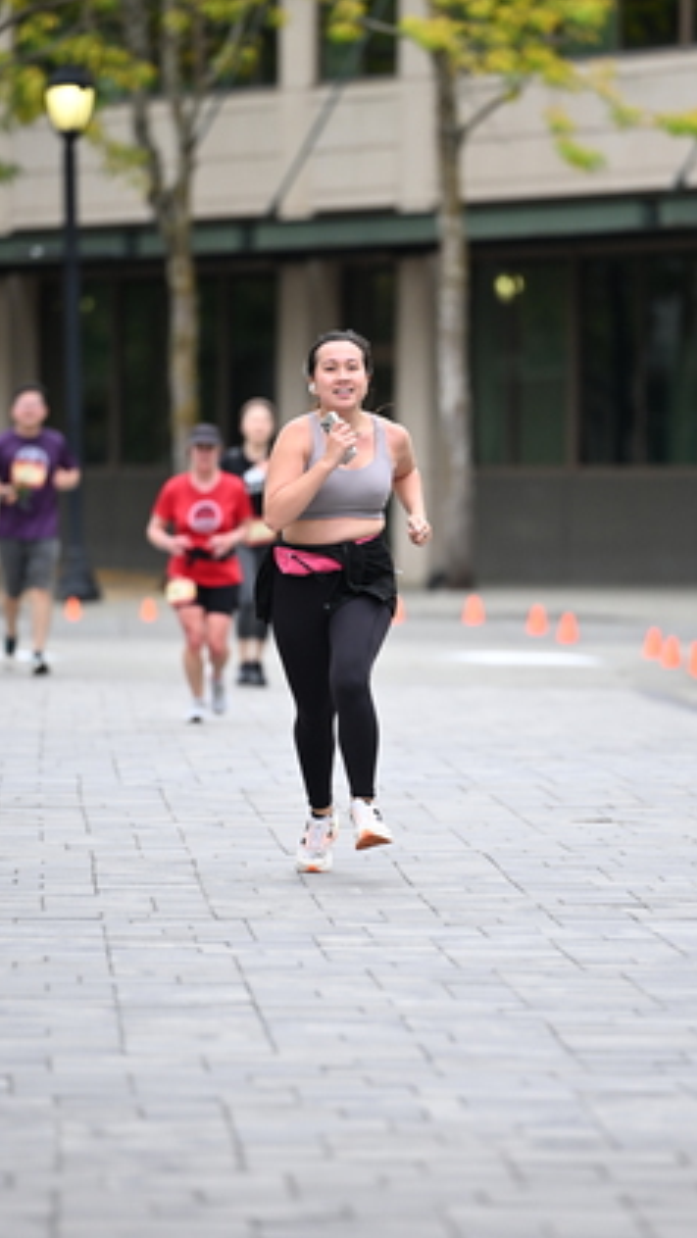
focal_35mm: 274
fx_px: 8997
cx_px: 437
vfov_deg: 7.9
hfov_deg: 4.4
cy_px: 544
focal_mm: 200
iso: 640
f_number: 2.8
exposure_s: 1/1600
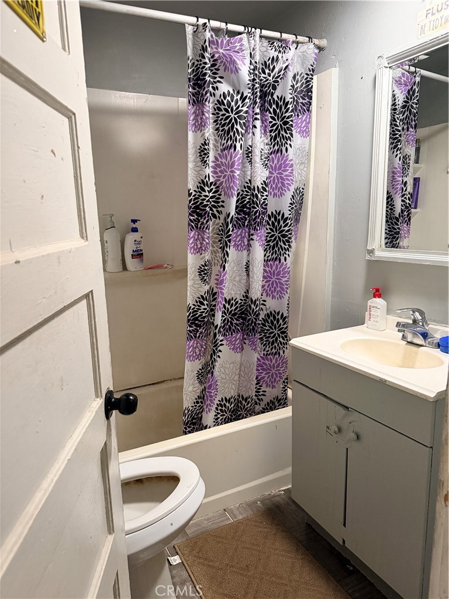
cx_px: 224
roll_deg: +1.3
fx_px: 415
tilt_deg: -11.5
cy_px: 300
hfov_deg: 56.8
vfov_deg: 71.6
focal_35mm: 24
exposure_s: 1/60
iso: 640
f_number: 1.78
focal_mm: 6.76
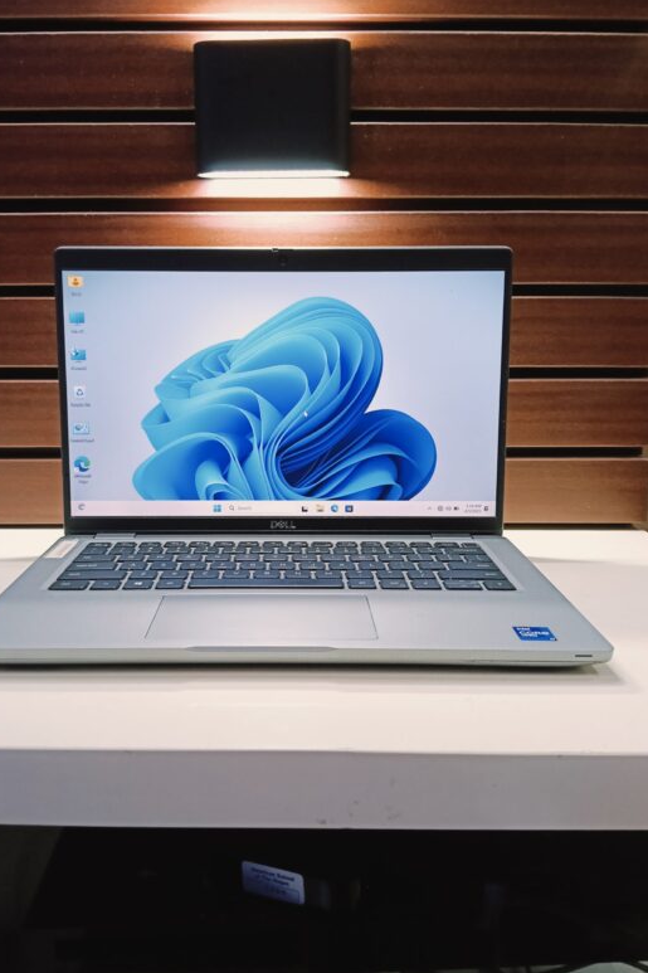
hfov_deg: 44.8
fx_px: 783
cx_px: 283
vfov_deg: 63.7
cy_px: 479
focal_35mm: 29
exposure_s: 1/33.3
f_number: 1.8
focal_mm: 3.98
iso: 500
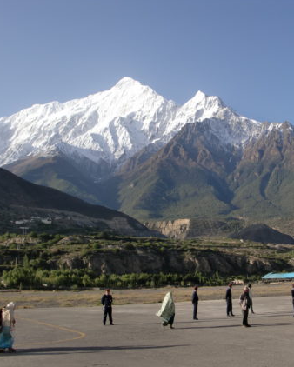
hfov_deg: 31.3
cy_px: 187
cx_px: 185
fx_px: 522
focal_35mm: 48
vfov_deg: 38.8
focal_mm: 6.3
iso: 64
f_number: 2.8
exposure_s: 1/800
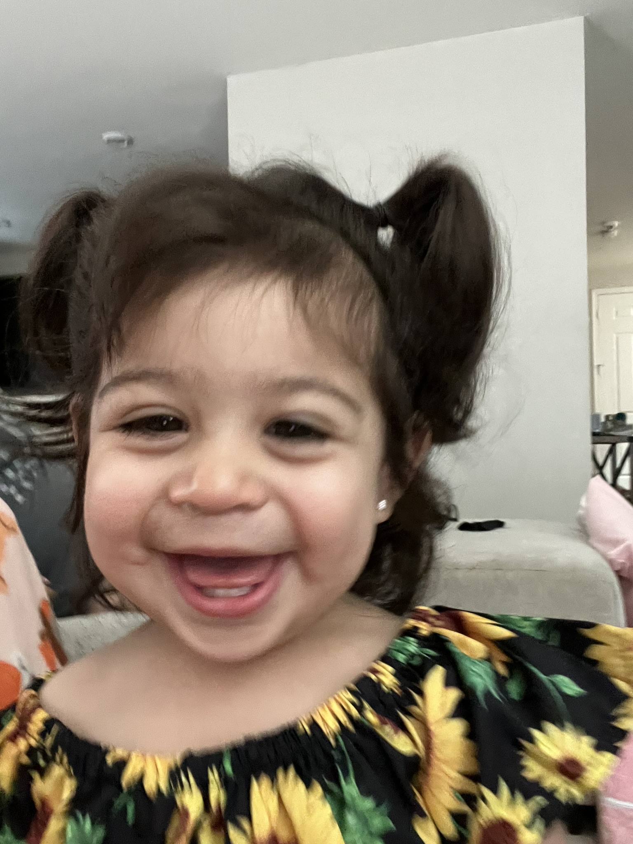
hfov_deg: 46.8
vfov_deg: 60.0
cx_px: 316
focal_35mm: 30
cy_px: 422
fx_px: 731
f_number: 2.2
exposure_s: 1/21
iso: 800
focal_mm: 2.71
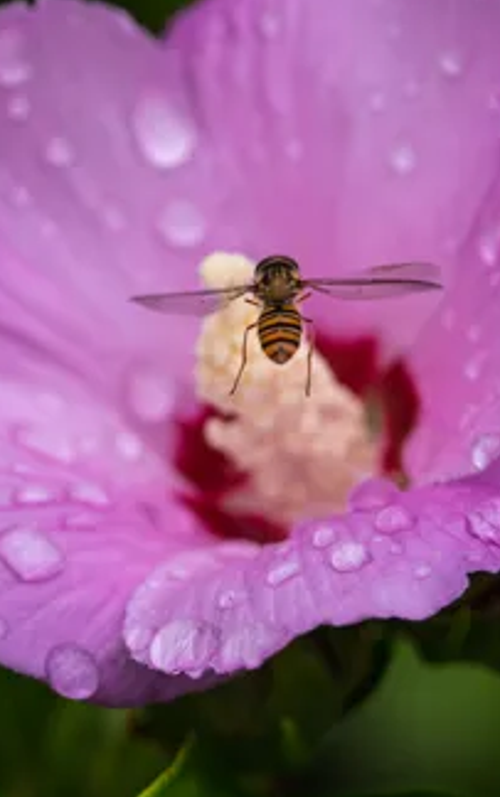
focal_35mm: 264
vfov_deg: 7.9
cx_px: 273
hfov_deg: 5.0
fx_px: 5746
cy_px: 354
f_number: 8
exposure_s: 1/1000
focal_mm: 140
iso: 2500
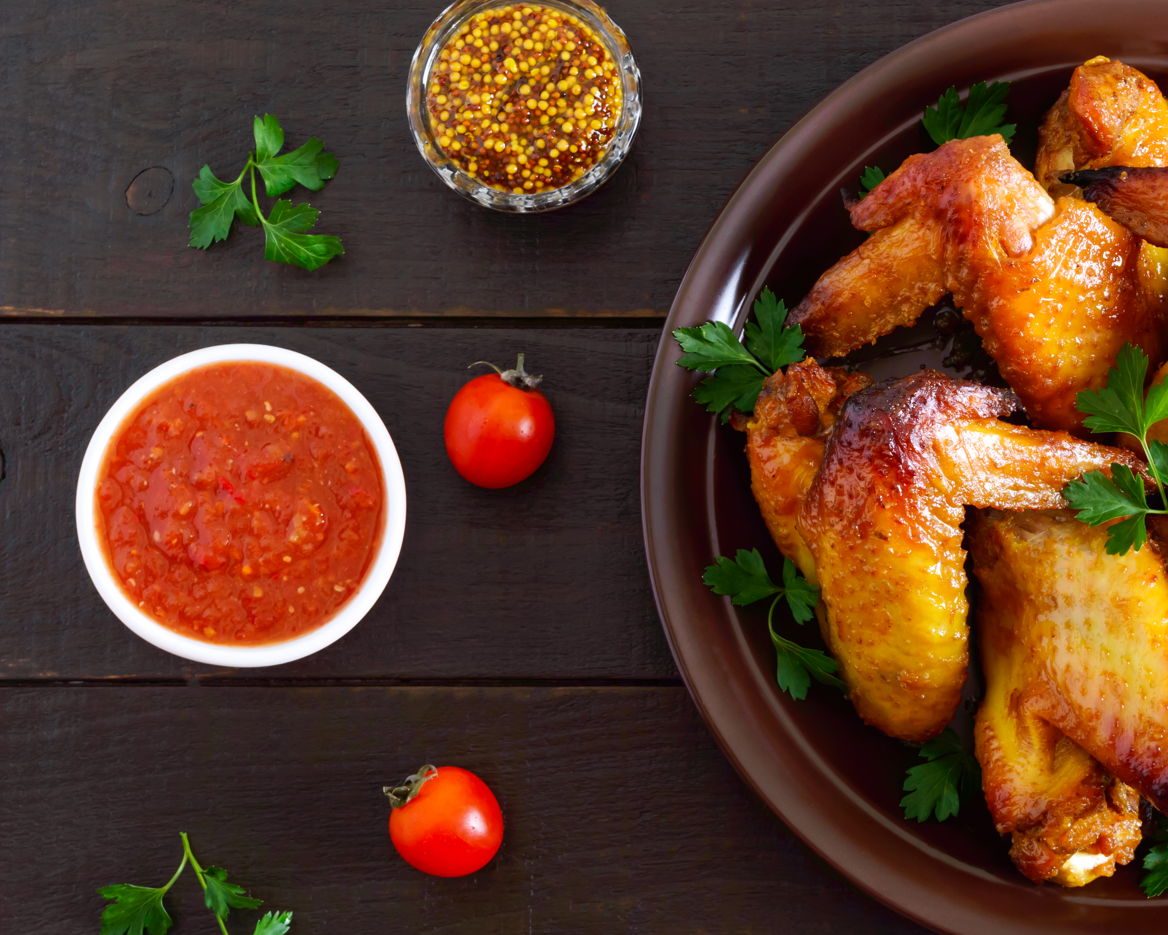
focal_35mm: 86
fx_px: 2973
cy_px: 515
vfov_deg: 17.9
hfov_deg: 22.1
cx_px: 799
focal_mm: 36
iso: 100
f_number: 10
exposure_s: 1/160
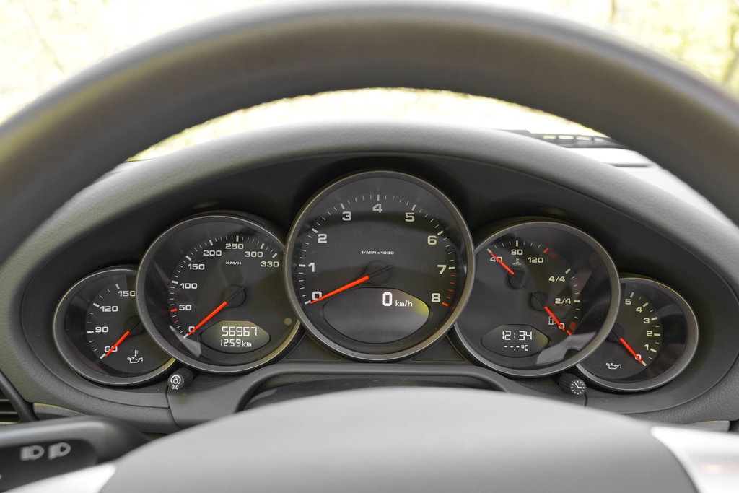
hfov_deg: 61.9
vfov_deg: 43.6
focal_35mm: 30
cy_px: 246
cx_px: 370
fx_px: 616
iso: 500
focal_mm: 30
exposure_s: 1/30
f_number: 6.3
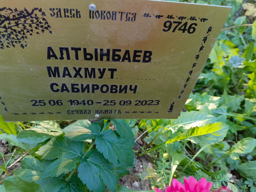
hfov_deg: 69.4
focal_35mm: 25
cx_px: 128
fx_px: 185
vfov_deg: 54.9
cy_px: 96
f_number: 1.69
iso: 496
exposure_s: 1/60
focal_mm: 4.76
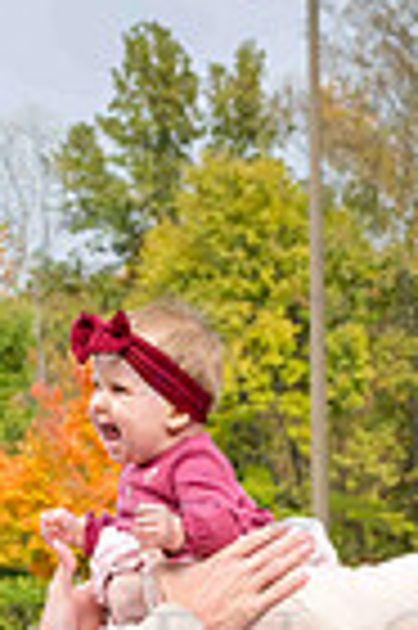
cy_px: 810
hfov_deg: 11.8
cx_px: 157
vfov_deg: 16.7
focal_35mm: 116
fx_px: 2025
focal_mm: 36
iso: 400
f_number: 5.6
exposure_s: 1/500
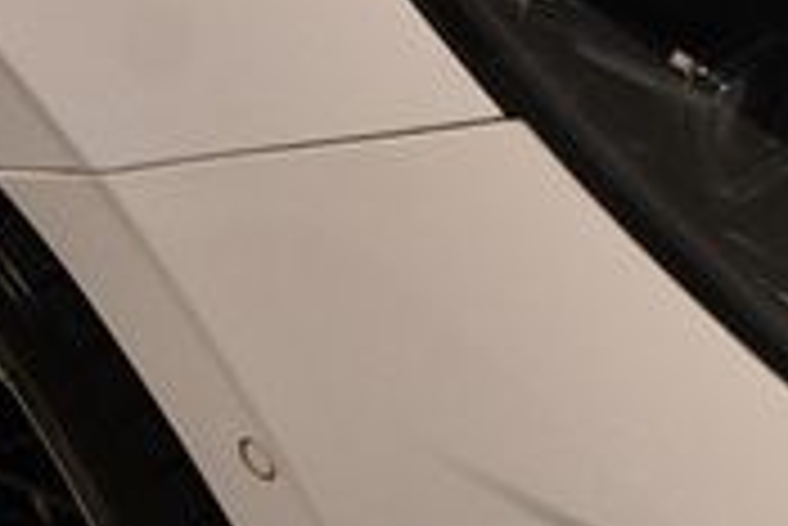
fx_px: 3198
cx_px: 1153
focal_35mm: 146
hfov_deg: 13.3
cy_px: 477
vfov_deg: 9.4
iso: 800
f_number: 4
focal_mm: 27
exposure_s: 1/160
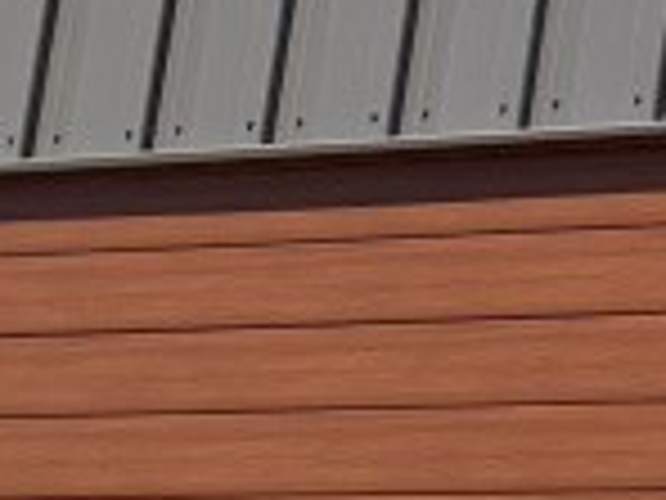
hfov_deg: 8.6
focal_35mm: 176
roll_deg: -2.5
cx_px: 2196
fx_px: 3386
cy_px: 509
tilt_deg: +12.1
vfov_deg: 8.4
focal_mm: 4.25
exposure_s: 1/2421
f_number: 1.8
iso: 25
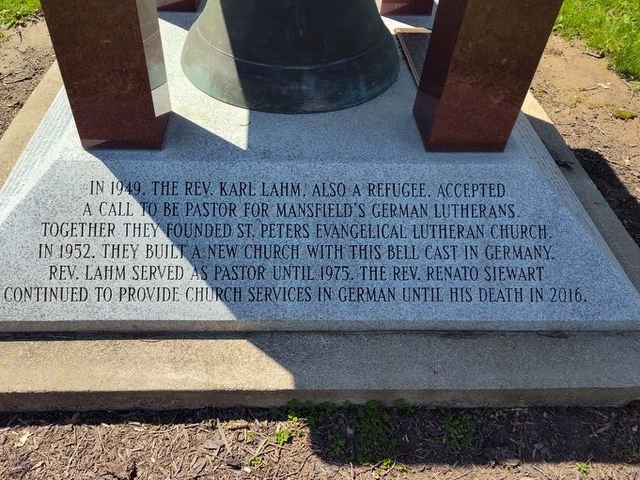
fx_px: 499
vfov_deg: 51.4
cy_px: 248
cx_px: 288
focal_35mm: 27
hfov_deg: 65.2
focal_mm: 5.56
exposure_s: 1/1576
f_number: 1.8
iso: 100
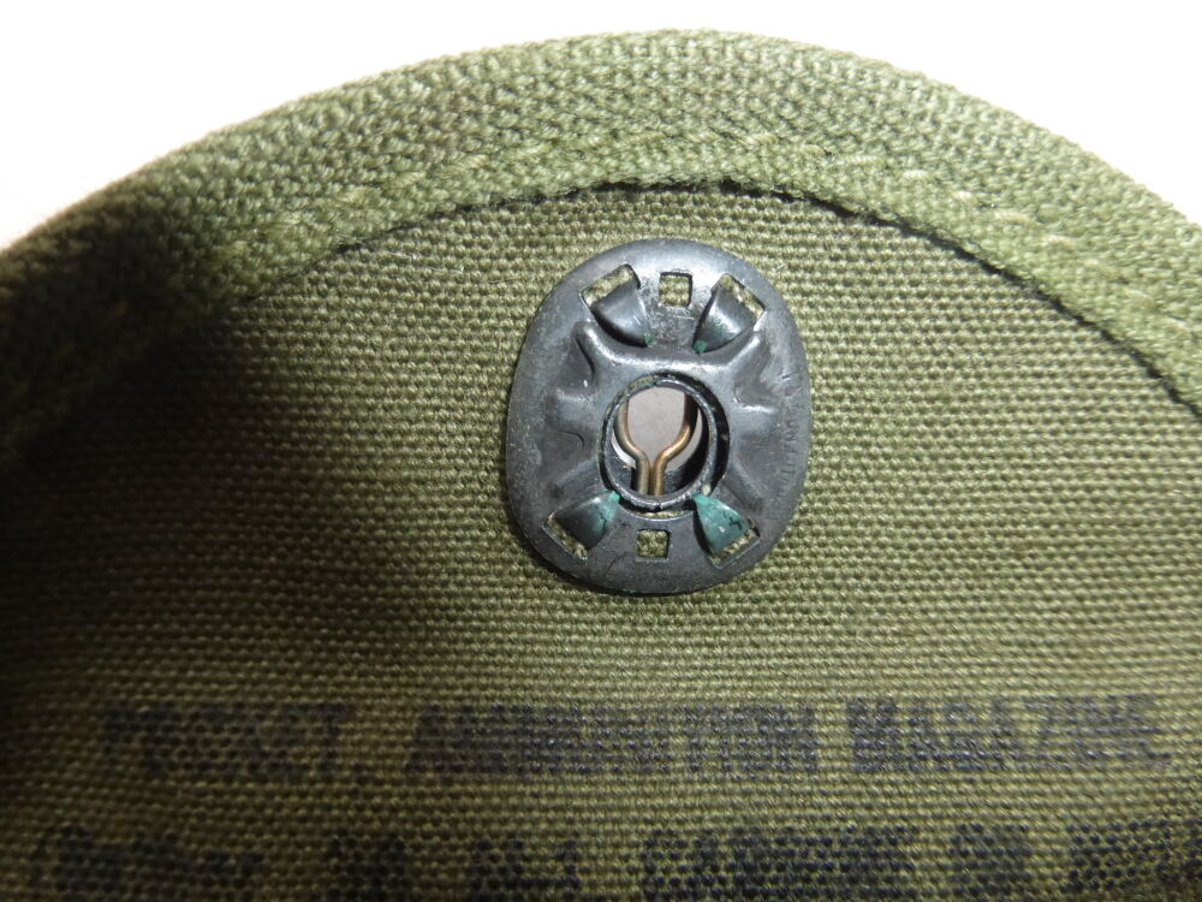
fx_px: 833
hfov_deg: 71.6
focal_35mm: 24
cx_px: 601
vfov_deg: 56.8
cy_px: 451
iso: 320
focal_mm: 4.3
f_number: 3.3
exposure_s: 1/60
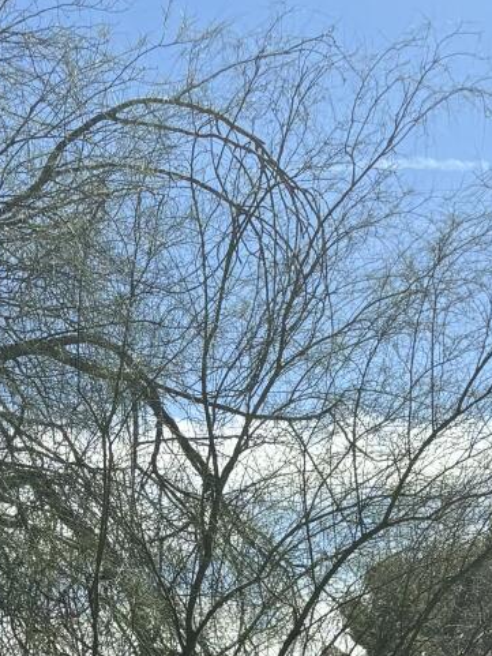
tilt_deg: -3.9
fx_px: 2046
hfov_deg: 13.5
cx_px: -19
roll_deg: -0.1
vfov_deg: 15.6
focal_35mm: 108
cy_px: 1184
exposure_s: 1/3021
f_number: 1.6
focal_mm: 5.96
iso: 50
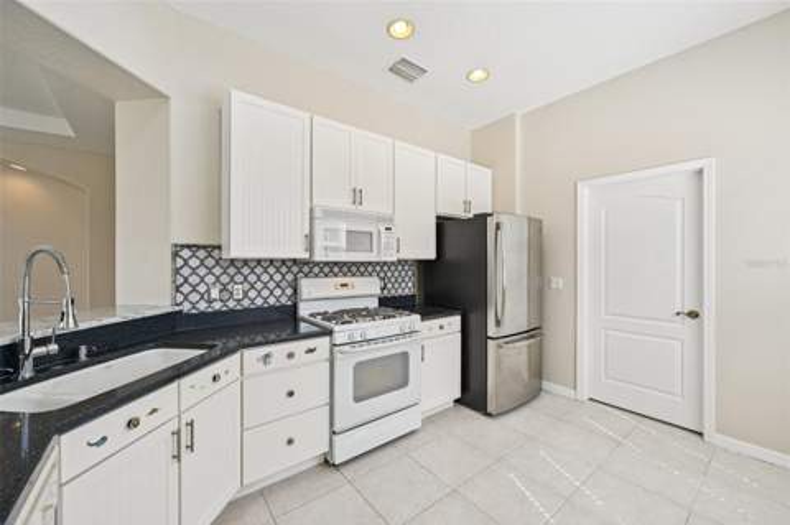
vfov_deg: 81.1
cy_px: 262
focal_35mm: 14
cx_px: 395
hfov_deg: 104.3
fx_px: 307
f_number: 8
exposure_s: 1/100
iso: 400
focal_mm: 14
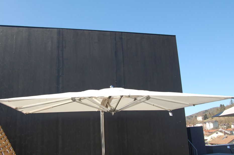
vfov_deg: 39.8
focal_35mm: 33
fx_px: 214
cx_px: 113
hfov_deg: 57.3
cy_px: 77
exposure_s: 1/200
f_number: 8
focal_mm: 20
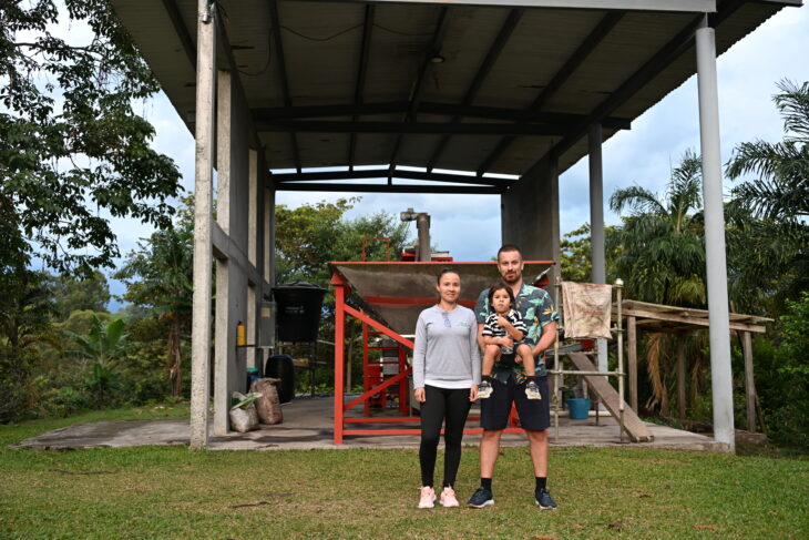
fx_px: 832
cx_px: 404
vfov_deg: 36.0
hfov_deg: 51.9
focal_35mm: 37
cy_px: 270
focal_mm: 37
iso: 500
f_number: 5
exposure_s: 1/60
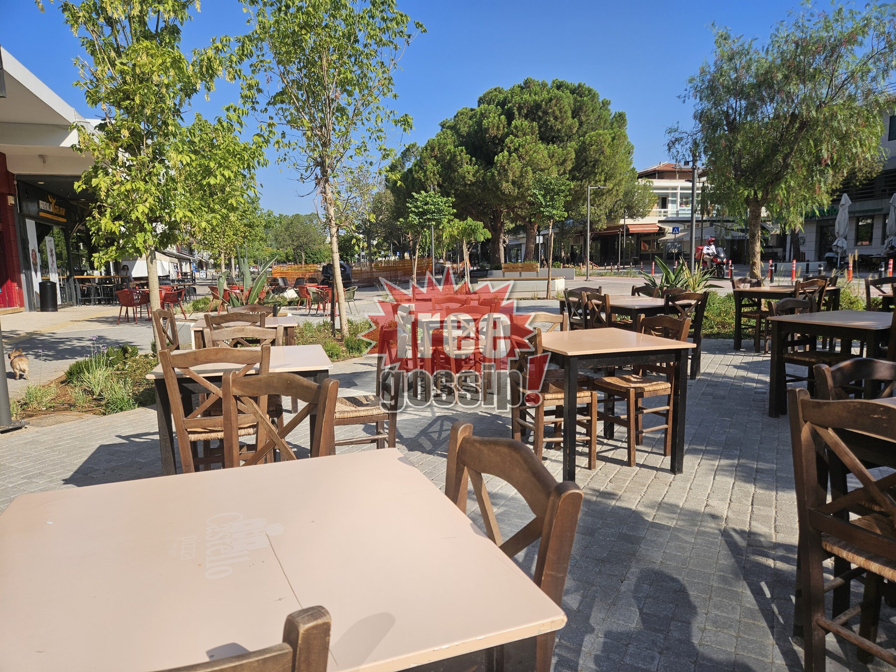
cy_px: 336
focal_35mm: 23
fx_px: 595
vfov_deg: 58.9
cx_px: 448
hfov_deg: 73.9
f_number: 1.8
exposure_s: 1/2359
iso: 25
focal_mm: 5.4
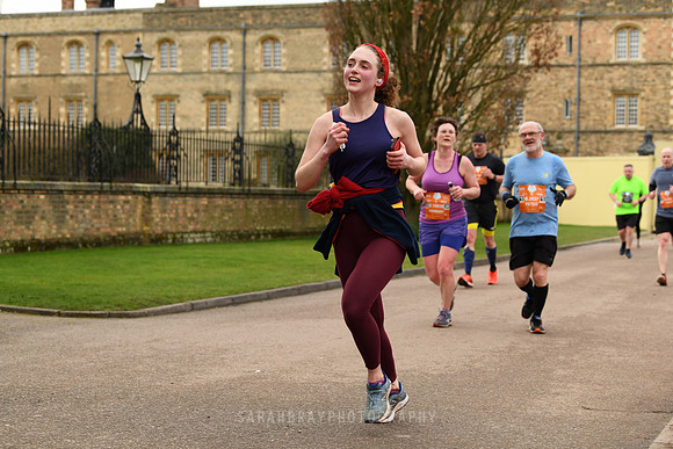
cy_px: 224
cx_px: 336
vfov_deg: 19.5
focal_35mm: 70
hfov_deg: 28.8
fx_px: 1309
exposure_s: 1/1000
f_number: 4.5
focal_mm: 70
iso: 400
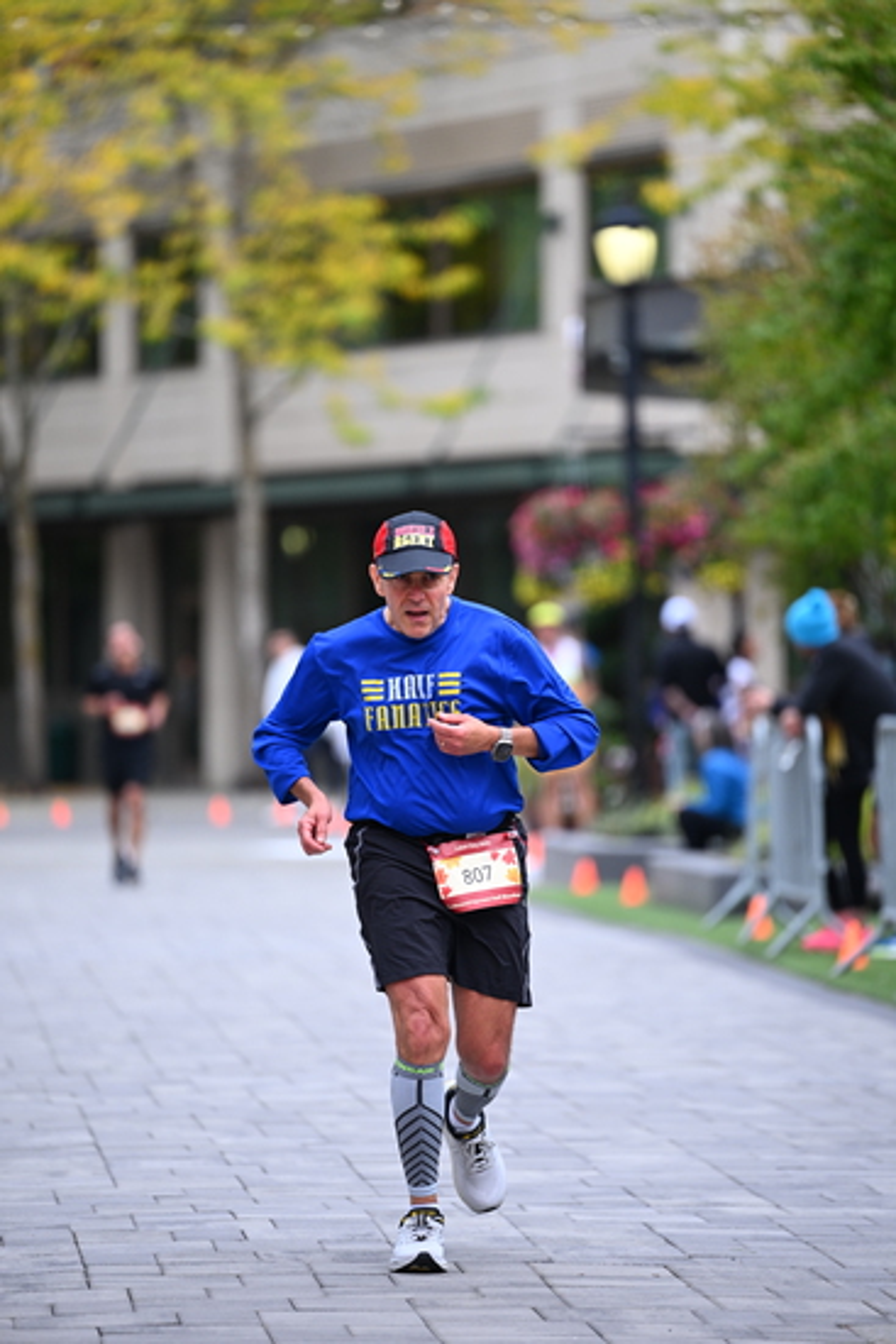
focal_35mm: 200
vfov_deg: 10.3
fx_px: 7461
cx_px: 448
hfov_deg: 6.9
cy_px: 672
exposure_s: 1/2000
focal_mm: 200
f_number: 2.8
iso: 640
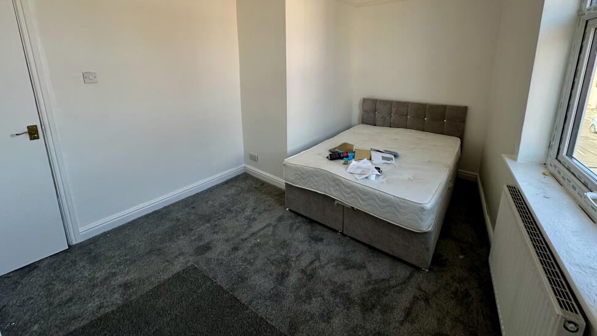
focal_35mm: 16
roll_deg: -0.1
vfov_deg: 65.4
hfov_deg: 99.4
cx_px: 304
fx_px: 253
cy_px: 114
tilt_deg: -11.7
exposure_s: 1/99
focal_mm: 2.22
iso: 50
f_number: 2.2
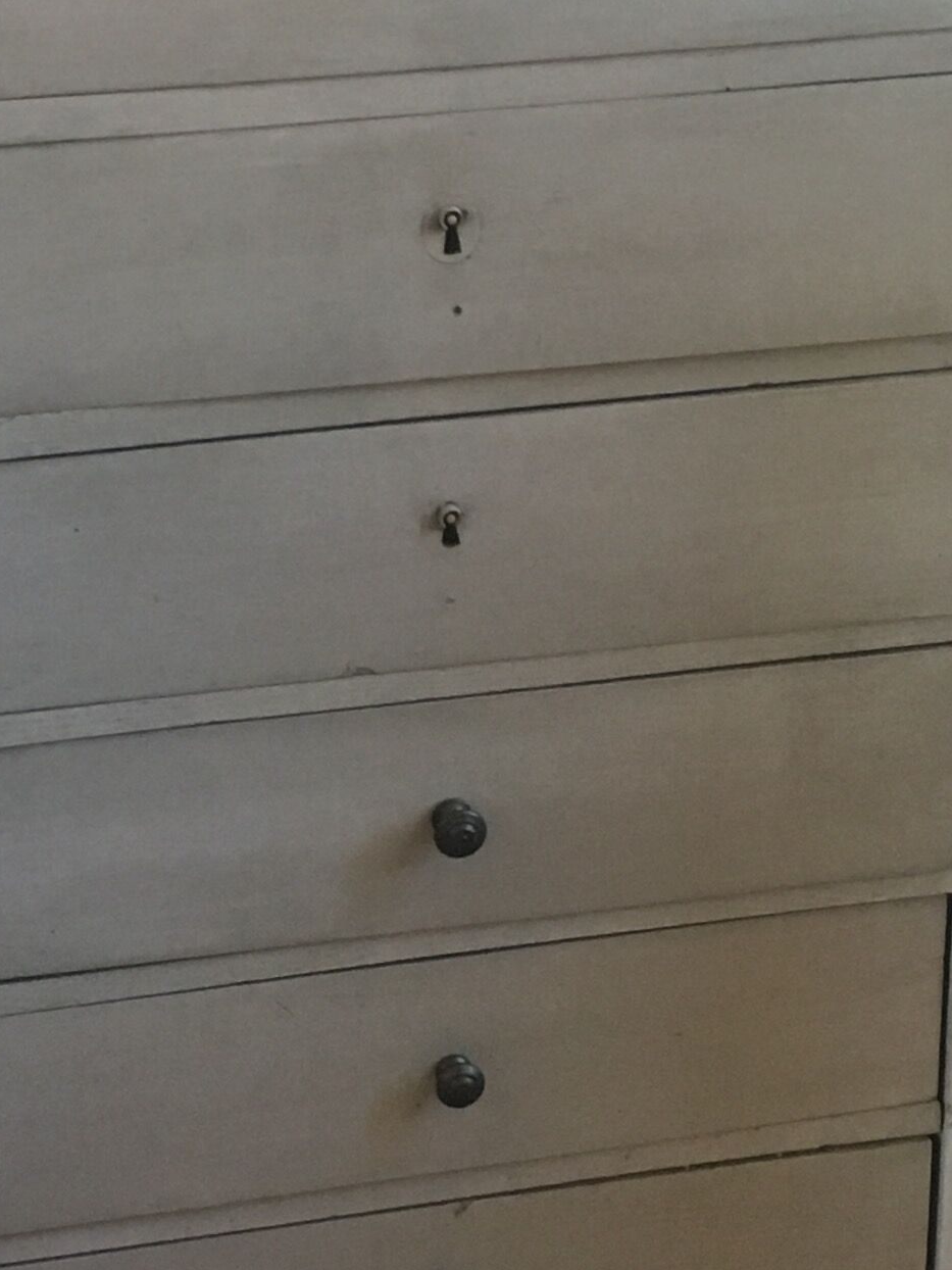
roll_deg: +0.6
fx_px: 3447
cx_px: 341
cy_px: 668
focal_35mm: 94
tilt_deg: -21.9
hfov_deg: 15.7
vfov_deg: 20.9
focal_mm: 4.15
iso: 200
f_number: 2.2
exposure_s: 1/33
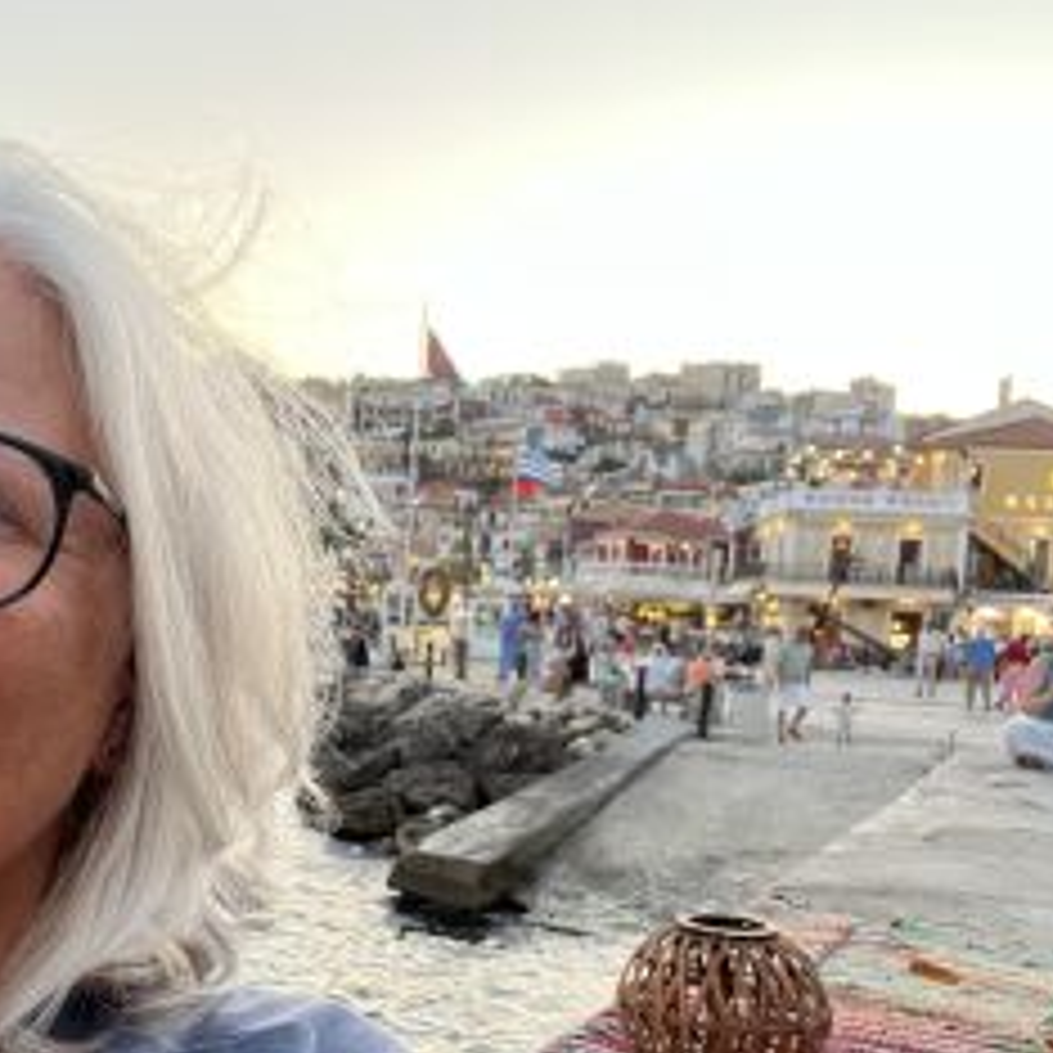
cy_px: 664
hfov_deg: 42.3
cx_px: 351
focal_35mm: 39
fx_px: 1342
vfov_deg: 42.5
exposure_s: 1/50
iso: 250
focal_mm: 2.71
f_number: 2.2
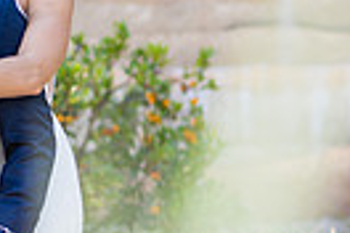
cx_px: 276
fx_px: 3626
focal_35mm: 373
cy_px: 147
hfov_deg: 5.5
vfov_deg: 3.7
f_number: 1.8
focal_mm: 85
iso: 200
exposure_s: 1/800
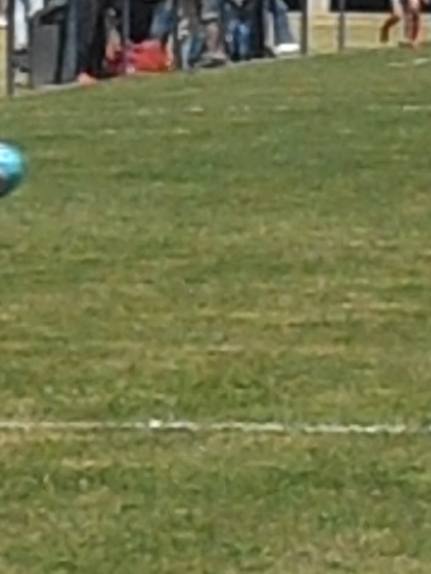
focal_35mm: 482
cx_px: -57
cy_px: 152
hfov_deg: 3.1
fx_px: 8002
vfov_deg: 4.1
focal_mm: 19.64
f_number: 14
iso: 400
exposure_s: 1/320
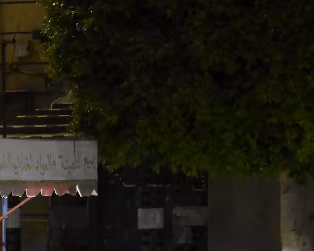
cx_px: -74
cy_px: 239
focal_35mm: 240
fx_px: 2233
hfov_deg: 8.0
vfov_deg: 6.4
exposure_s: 1/80
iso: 10000
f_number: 5.3
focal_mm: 65
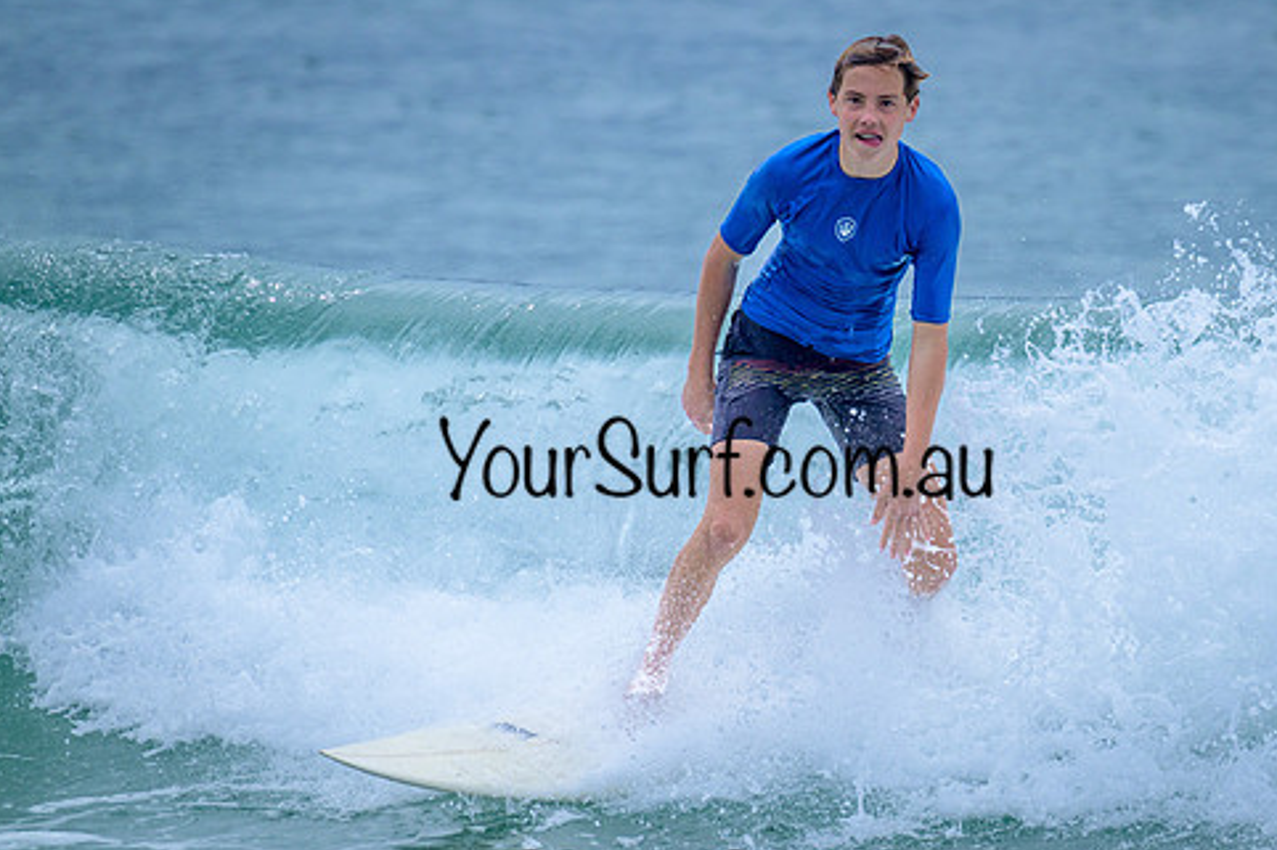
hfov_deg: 2.6
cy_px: 348
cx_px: 843
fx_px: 27976
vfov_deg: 1.7
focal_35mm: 789
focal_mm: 560
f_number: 8
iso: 560
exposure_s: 1/2000
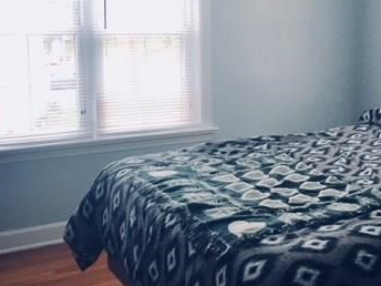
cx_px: 315
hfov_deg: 34.3
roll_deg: -0.2
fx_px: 594
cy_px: 83
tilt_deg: -6.0
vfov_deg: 26.8
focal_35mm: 54
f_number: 2.2
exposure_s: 1/30
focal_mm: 4.15
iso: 40
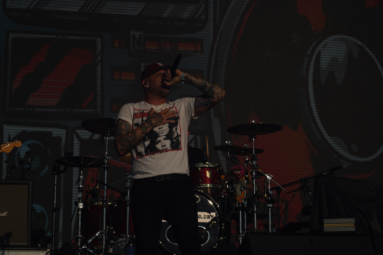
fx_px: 1117
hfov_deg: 19.5
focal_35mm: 105
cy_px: 128
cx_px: 192
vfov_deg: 13.0
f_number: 8
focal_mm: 105
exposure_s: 1/2000
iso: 100
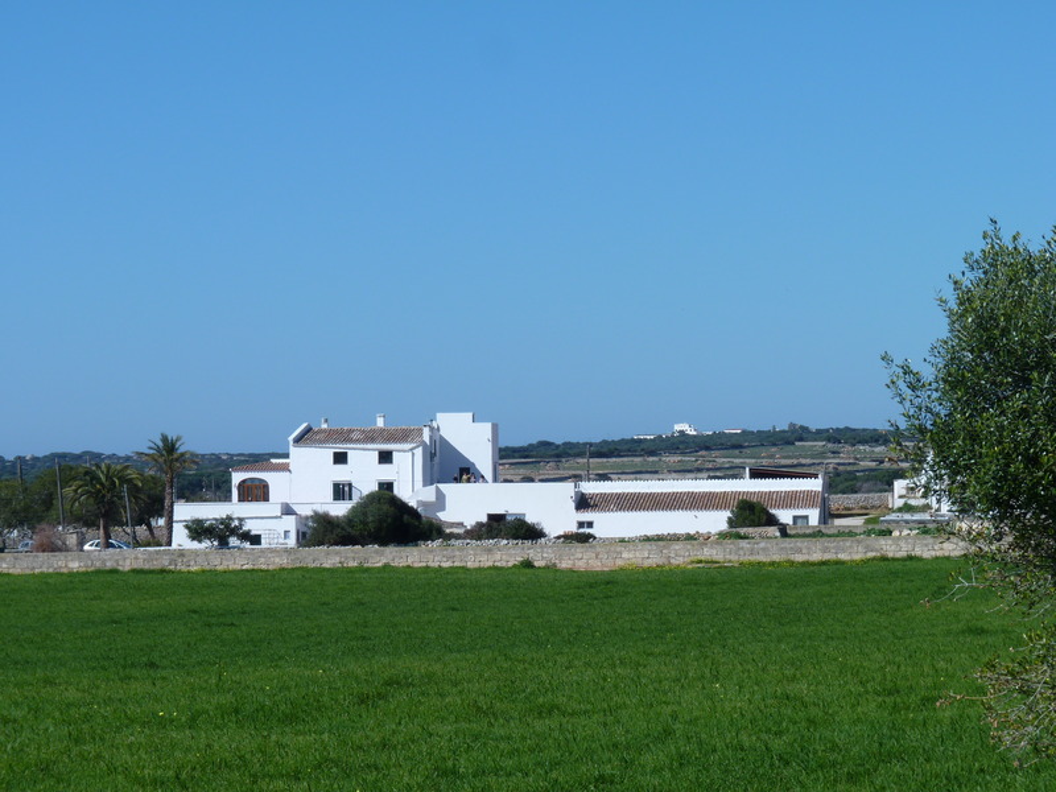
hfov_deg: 14.7
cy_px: 396
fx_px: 4088
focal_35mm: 134
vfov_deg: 11.1
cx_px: 528
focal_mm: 23.7
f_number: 6.3
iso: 80
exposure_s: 1/500
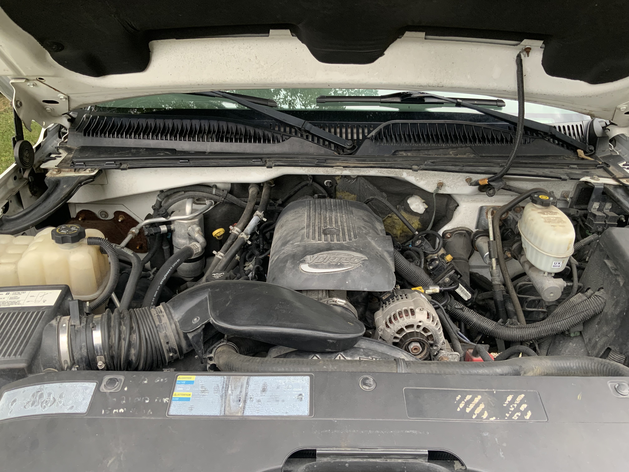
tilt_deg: -26.3
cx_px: 314
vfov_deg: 48.2
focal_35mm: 29
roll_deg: -3.5
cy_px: 236
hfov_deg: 61.7
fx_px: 527
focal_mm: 3
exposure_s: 1/122
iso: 50
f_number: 1.8
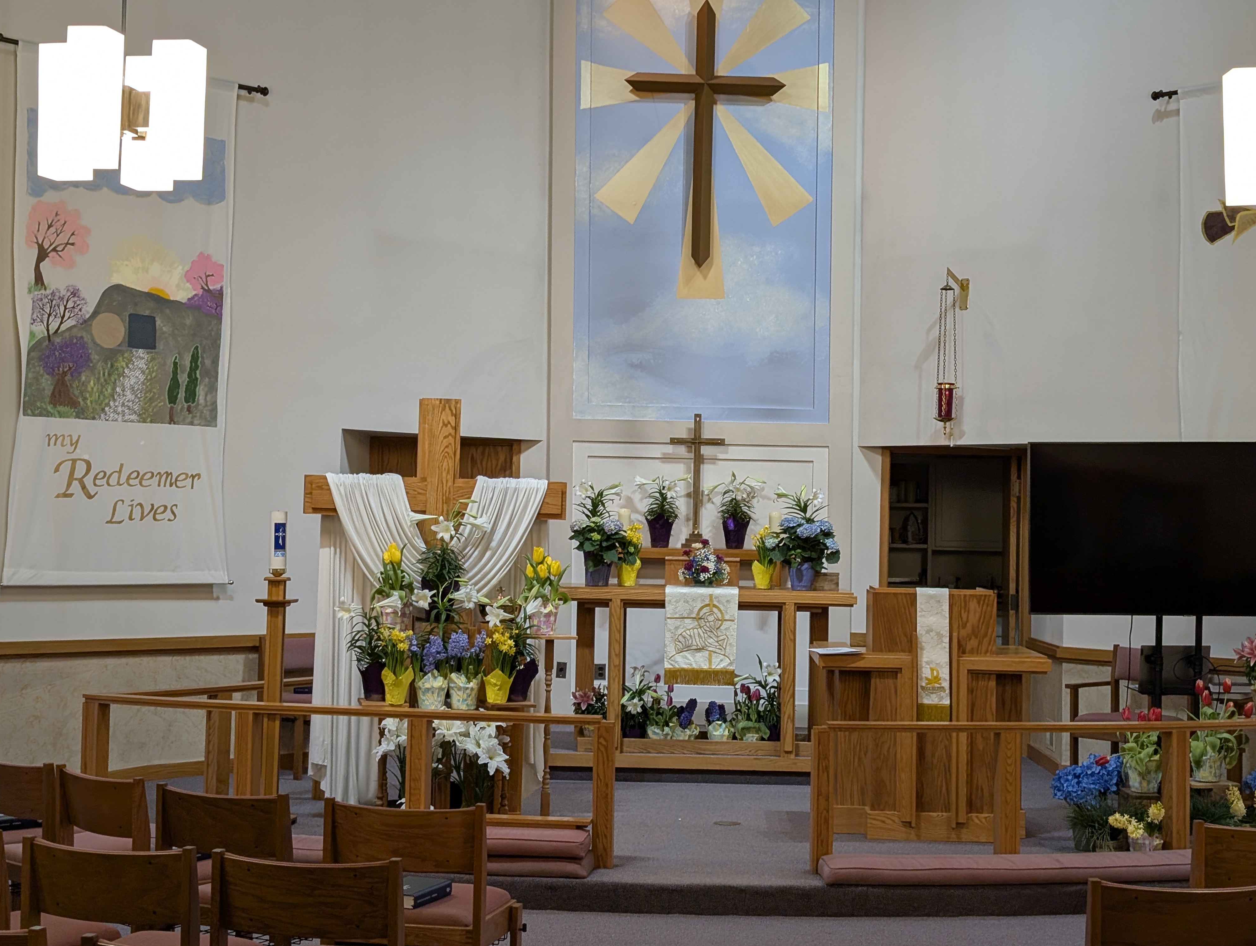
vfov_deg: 29.2
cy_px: 473
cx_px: 637
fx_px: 1817
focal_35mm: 50
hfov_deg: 38.1
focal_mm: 6.9
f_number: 1.68
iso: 37
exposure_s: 1/24
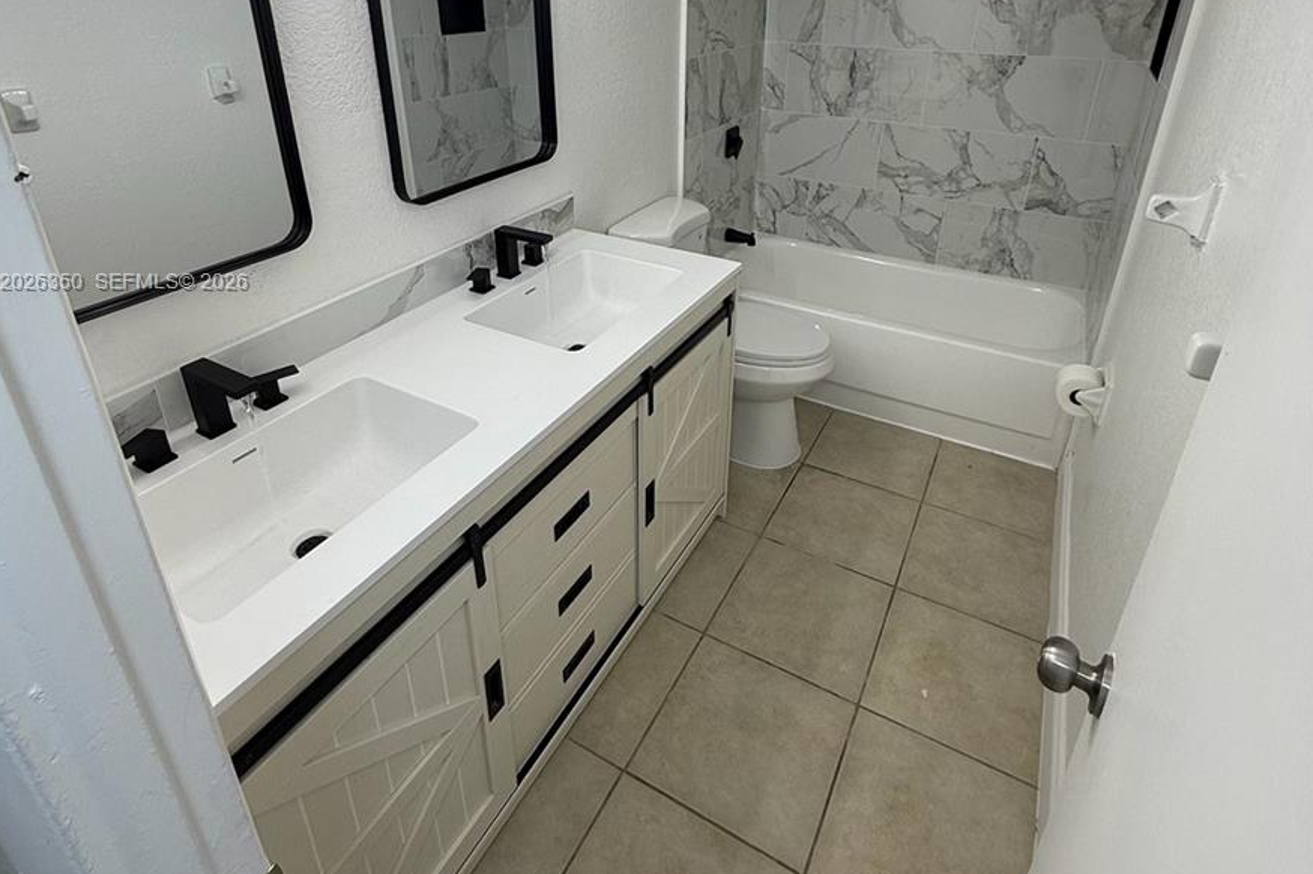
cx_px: 646
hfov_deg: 84.0
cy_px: 284
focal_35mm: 20
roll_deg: +0.9
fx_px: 729
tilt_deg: -21.6
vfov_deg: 60.3
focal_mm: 2.22
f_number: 2.2
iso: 64
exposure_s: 1/99
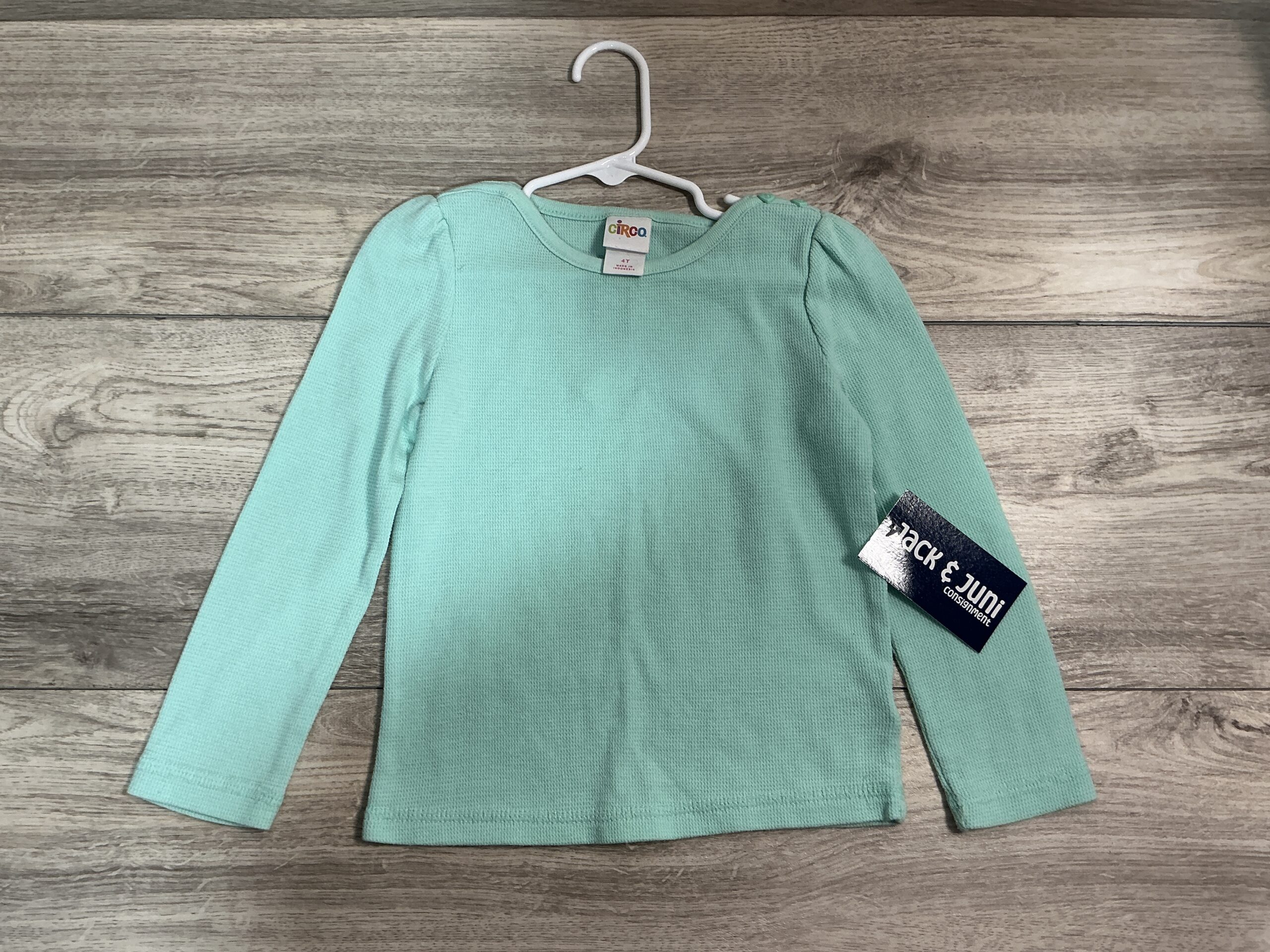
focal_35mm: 29
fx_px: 1064
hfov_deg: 61.7
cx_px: 635
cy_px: 476
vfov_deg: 48.2
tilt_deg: -79.1
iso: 40
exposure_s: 1/60
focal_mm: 3
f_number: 1.8
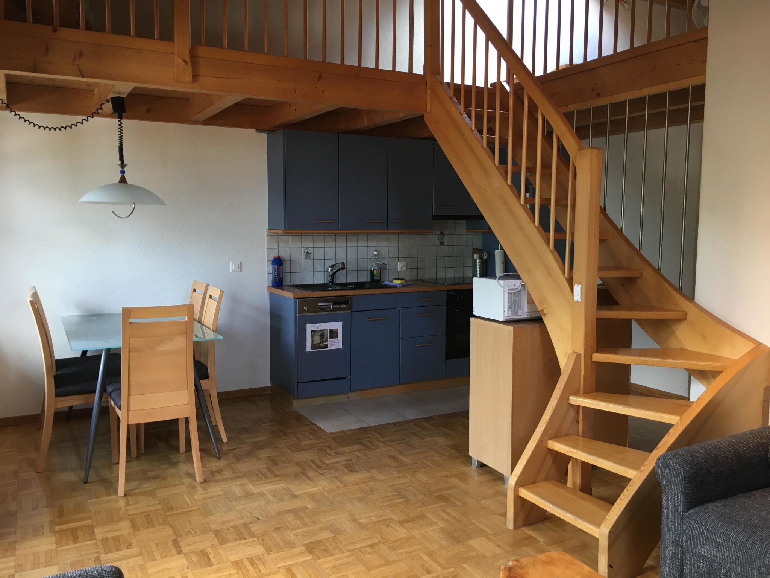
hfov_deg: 61.7
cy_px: 289
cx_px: 385
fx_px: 645
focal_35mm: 29
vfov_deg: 48.2
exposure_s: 1/33
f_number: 2.2
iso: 100
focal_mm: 4.15
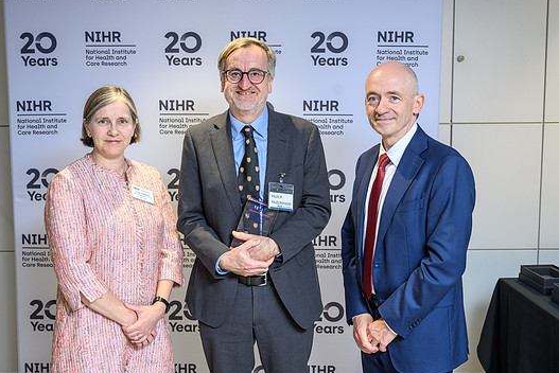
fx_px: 684
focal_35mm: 44
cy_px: 168
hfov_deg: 44.5
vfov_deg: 30.5
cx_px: 278
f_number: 4.5
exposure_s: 1/200
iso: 1250
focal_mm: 37
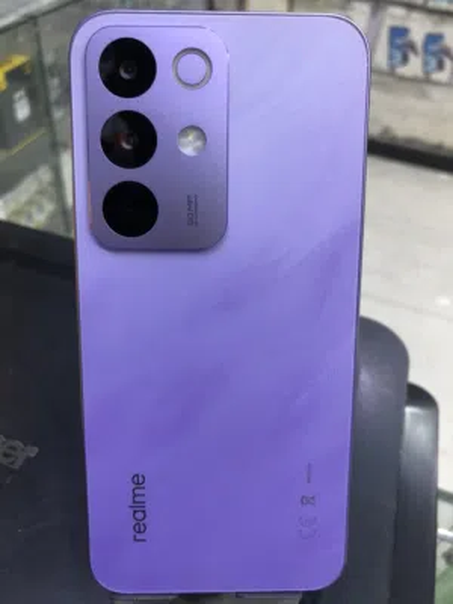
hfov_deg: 49.7
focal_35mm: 28
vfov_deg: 63.4
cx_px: 226
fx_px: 489
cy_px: 302
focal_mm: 4
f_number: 1.8
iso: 25
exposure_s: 1/33
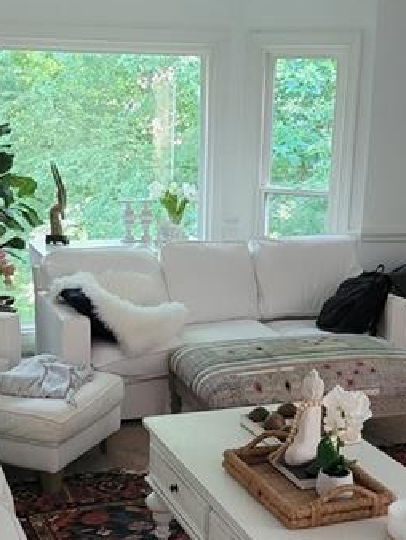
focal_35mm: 59
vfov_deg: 32.5
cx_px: 184
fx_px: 921
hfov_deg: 24.8
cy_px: 348
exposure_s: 1/39
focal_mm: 5.4
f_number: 1.8
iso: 320
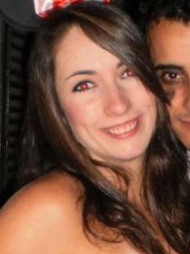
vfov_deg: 16.9
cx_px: 245
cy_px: 277
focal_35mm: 113
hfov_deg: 12.7
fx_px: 828
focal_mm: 6.3
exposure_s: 1/30
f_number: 3.1
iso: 125
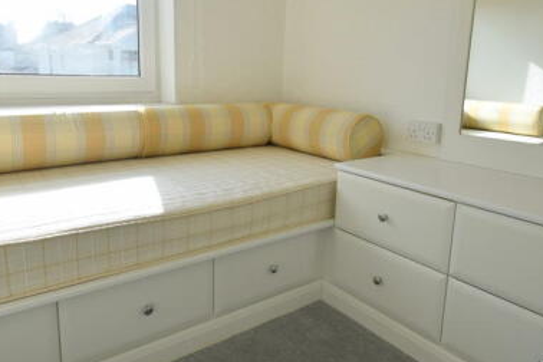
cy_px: 139
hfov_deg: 69.4
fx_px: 392
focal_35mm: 26
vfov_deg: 49.1
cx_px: 274
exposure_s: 1/250
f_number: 8
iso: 200
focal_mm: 10
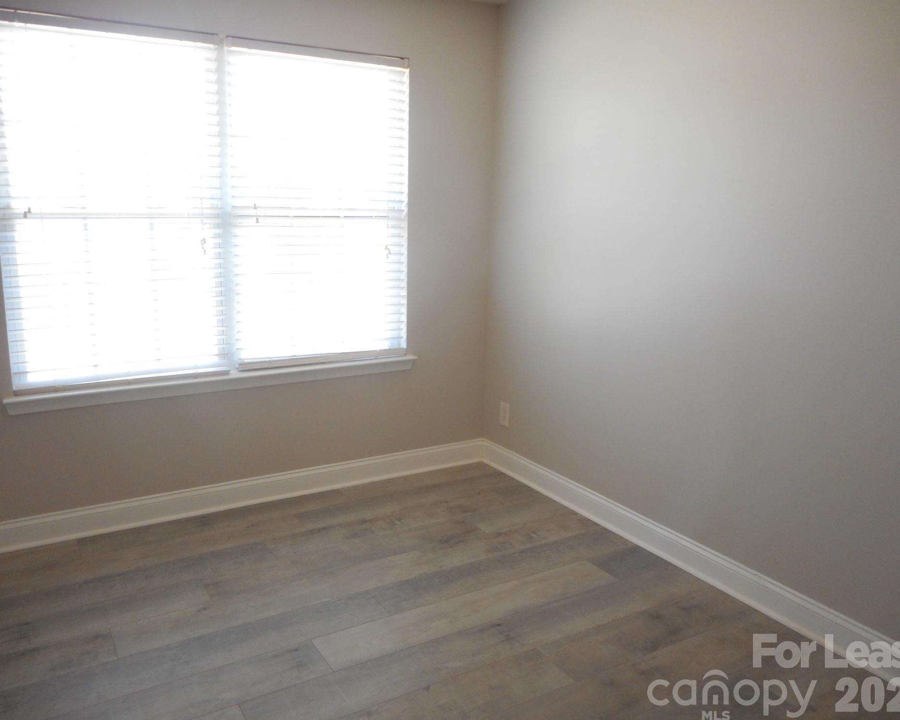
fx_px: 719
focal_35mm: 27
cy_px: 356
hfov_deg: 64.1
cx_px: 442
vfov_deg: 53.2
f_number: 3.7
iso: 180
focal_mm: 4.5
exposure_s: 1/30
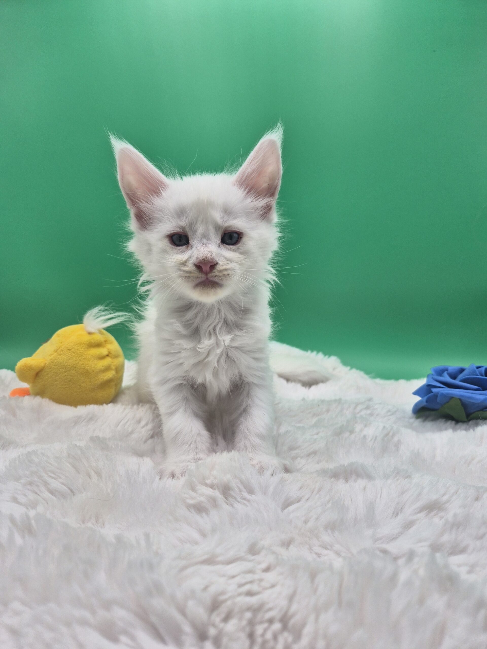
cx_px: 244
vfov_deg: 73.9
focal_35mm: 23
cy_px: 324
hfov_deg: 58.9
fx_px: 431
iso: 80
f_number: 1.8
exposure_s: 1/576
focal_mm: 5.4
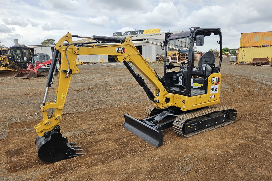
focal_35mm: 25
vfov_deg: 51.3
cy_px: 95
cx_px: 141
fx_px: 189
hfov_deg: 71.5
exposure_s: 1/1022
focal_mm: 5.4
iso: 25
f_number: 1.8
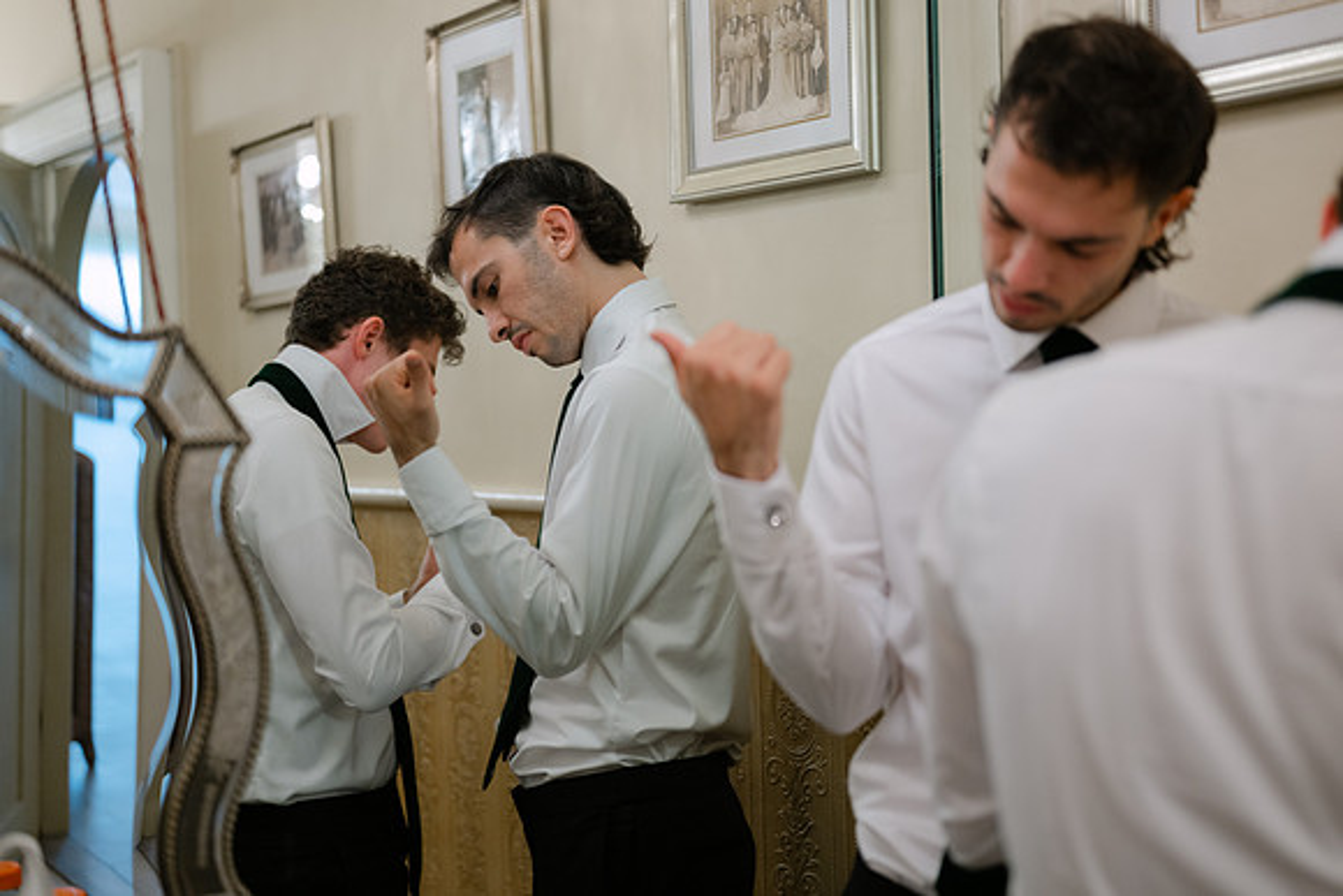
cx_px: 672
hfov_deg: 39.6
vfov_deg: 27.0
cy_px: 448
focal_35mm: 50
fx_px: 1866
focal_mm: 50
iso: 320
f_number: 1.8
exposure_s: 1/125
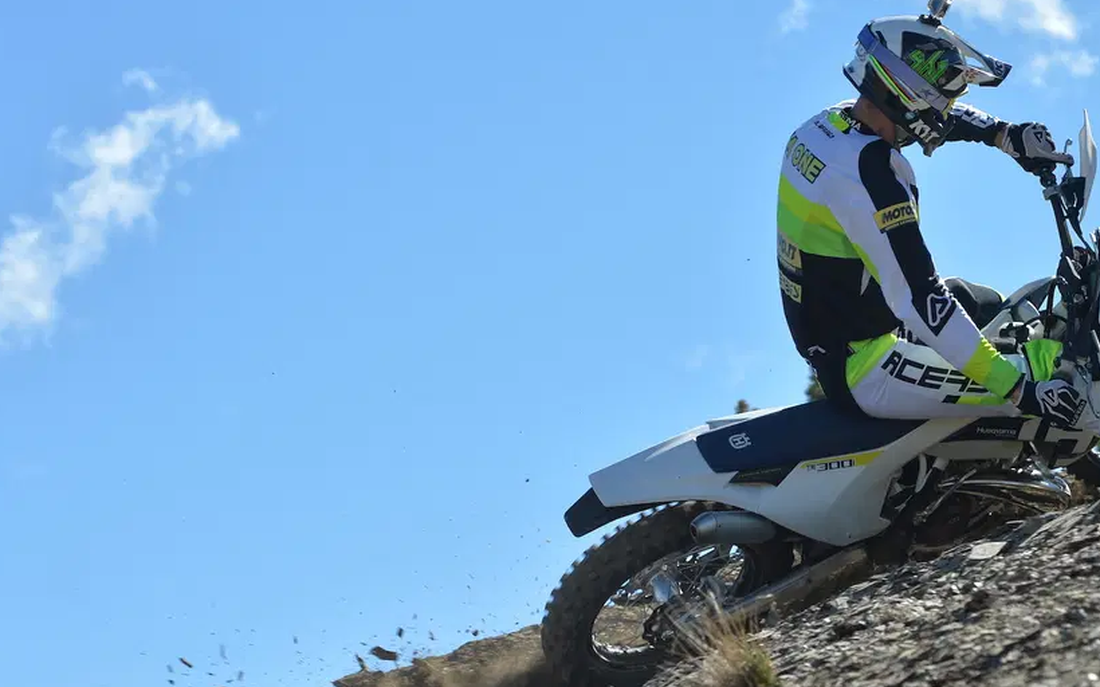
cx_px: 745
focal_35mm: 164
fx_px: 4915
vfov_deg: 8.0
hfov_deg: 12.8
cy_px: 317
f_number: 6.3
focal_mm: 110
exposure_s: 1/800
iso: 200
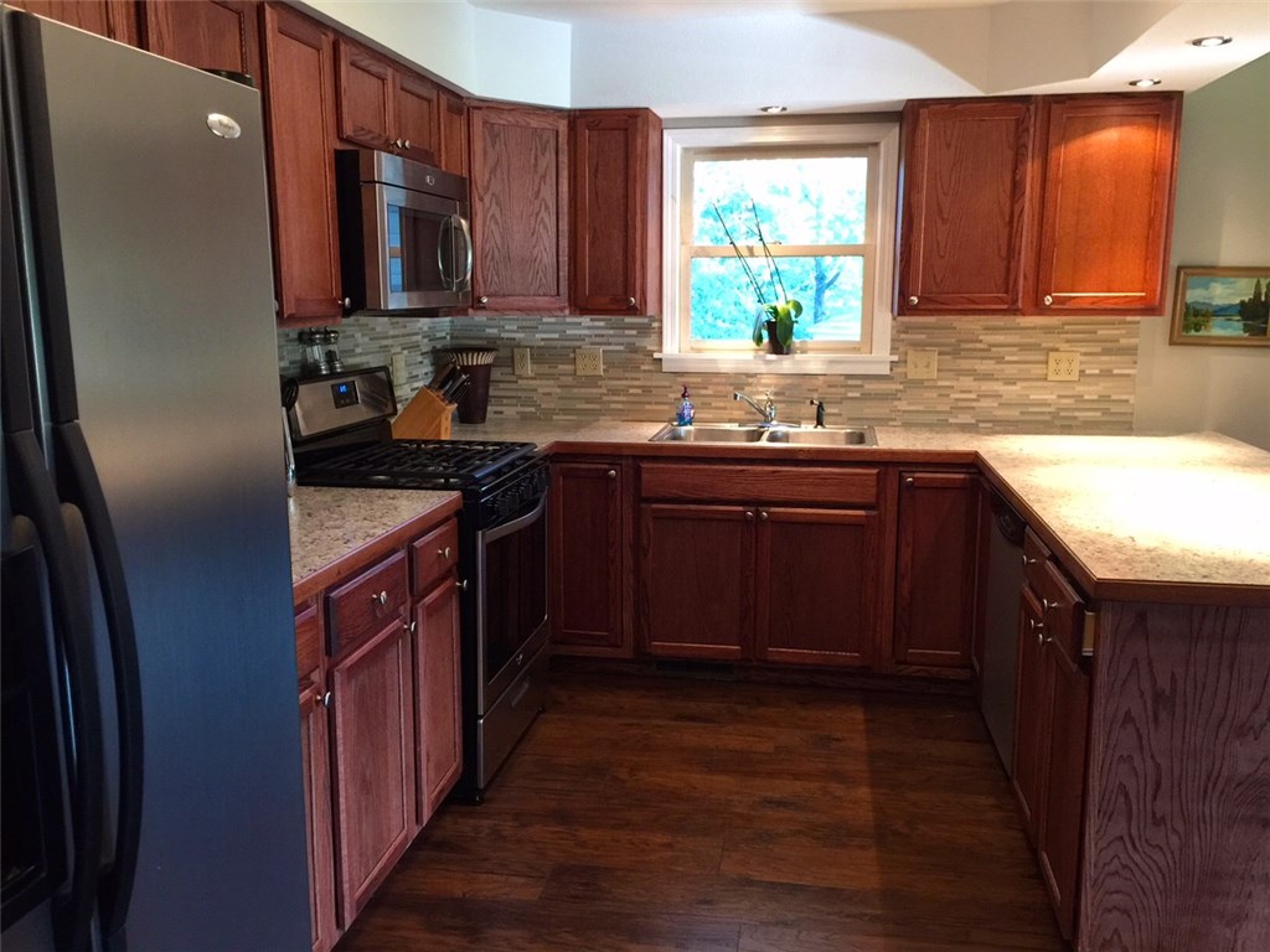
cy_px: 476
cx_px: 635
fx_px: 1064
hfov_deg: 61.7
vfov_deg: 48.2
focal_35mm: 29
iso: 100
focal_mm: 4.15
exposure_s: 1/15
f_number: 2.2
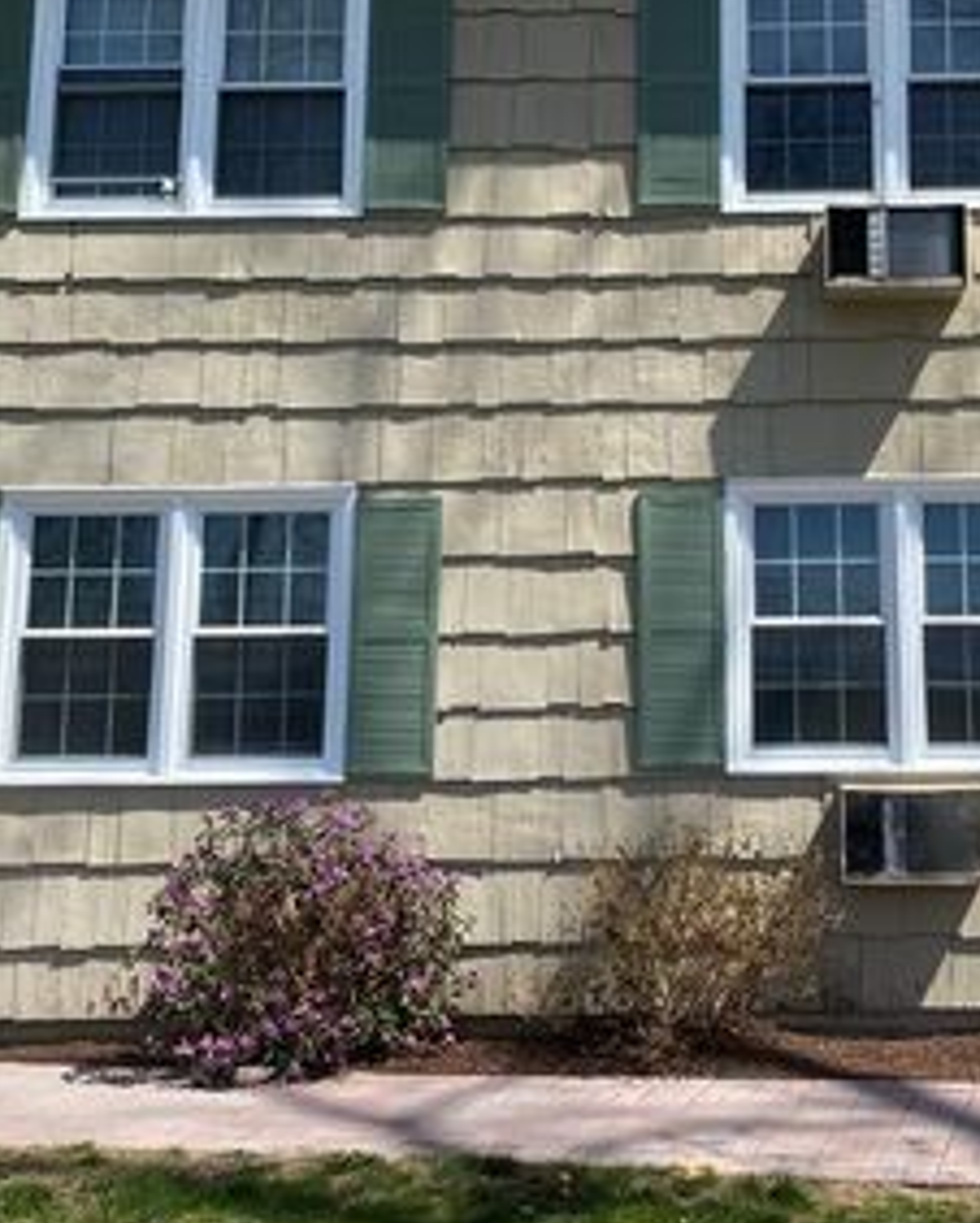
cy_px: 462
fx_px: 1630
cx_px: 763
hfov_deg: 32.7
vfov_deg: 40.9
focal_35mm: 45
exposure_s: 1/2513
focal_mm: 4.25
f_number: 1.8
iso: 32
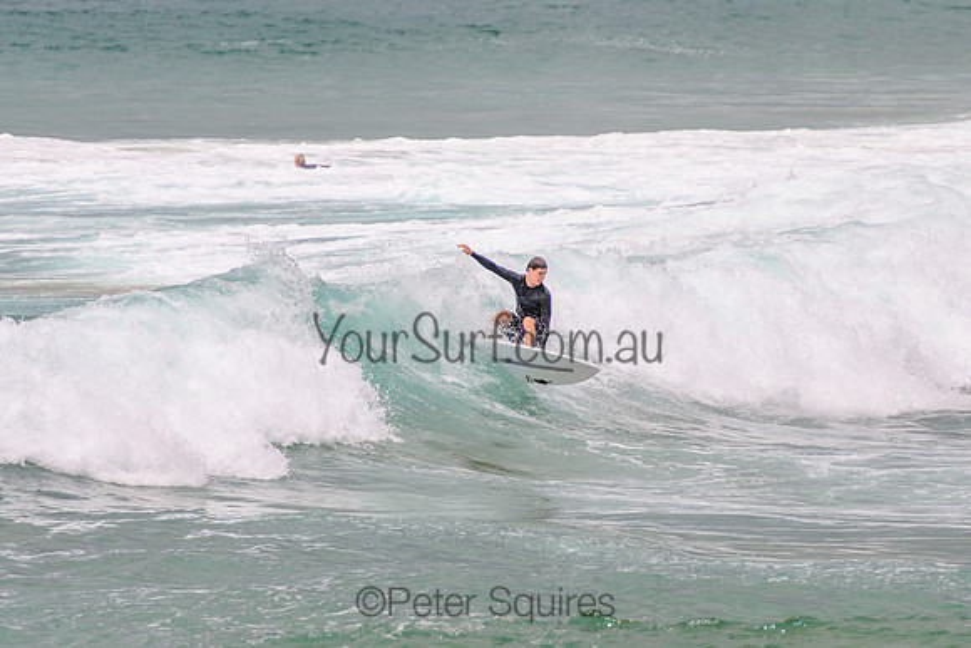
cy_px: 300
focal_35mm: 550
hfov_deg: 3.7
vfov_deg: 2.5
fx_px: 14846
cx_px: 471
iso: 110
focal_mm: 400
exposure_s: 1/2000
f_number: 5.6
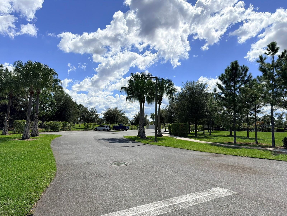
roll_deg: -1.9
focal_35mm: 24
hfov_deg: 71.6
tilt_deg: +4.9
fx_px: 199
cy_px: 108
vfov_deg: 56.8
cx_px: 144
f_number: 1.78
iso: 80
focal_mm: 6.76
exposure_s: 1/11905
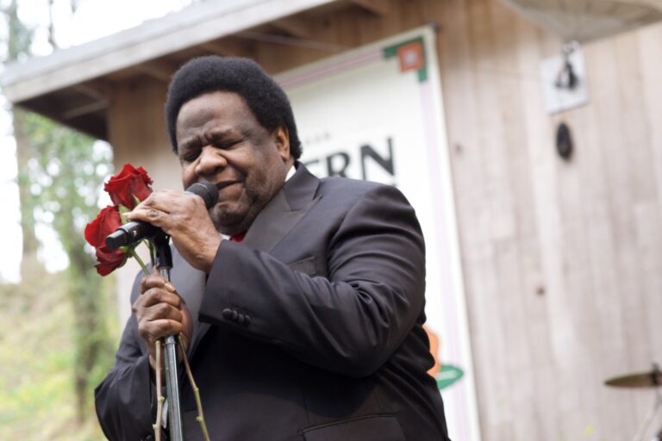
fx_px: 2344
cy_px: 220
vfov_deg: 10.8
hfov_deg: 16.1
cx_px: 331
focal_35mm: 128
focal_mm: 85
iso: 500
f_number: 5.6
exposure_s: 1/125
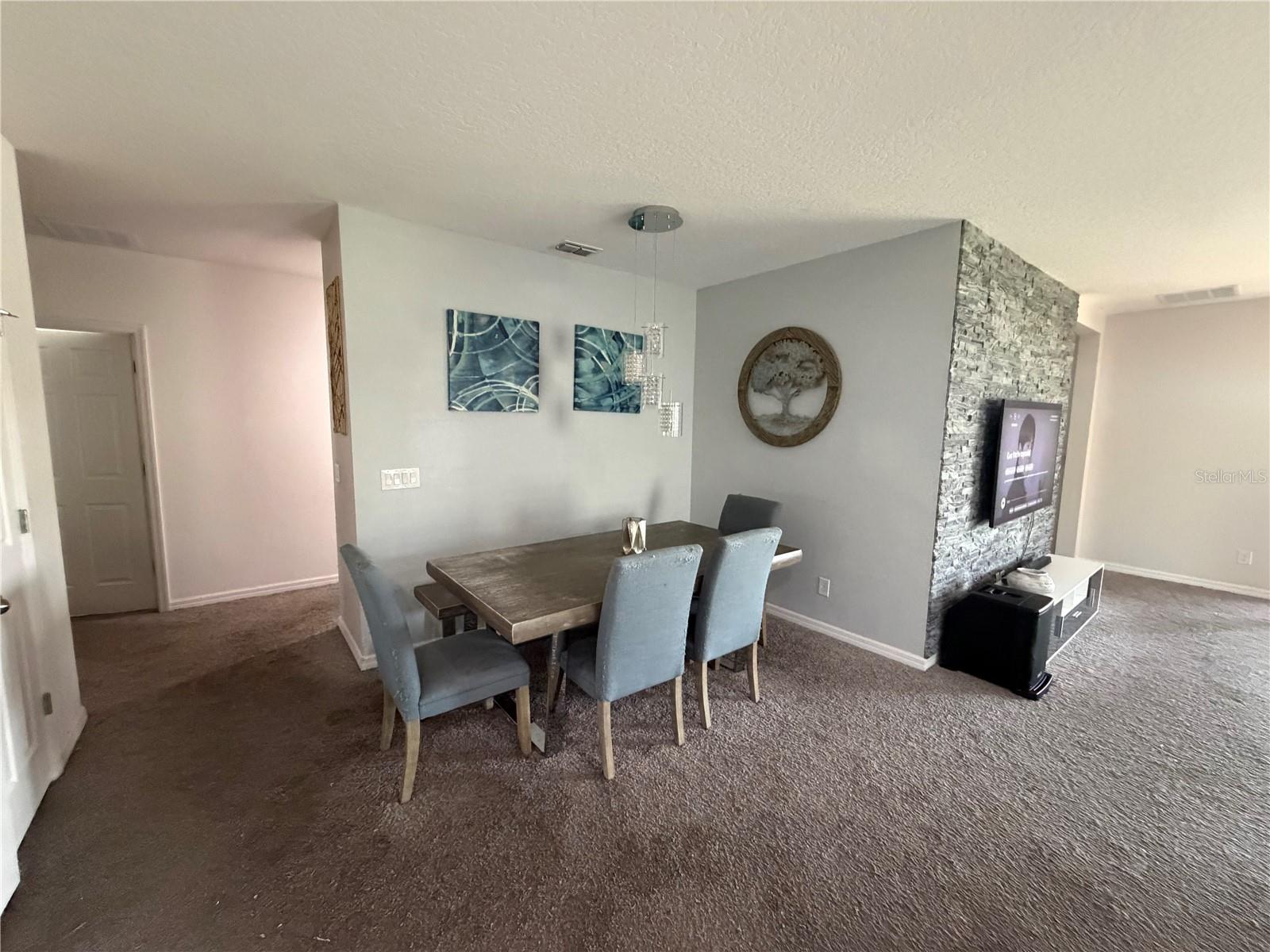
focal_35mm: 14
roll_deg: +0.8
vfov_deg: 85.7
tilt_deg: -7.2
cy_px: 476
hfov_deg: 102.1
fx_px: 514
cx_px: 635
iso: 1000
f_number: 2.2
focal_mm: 2.22
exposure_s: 1/60
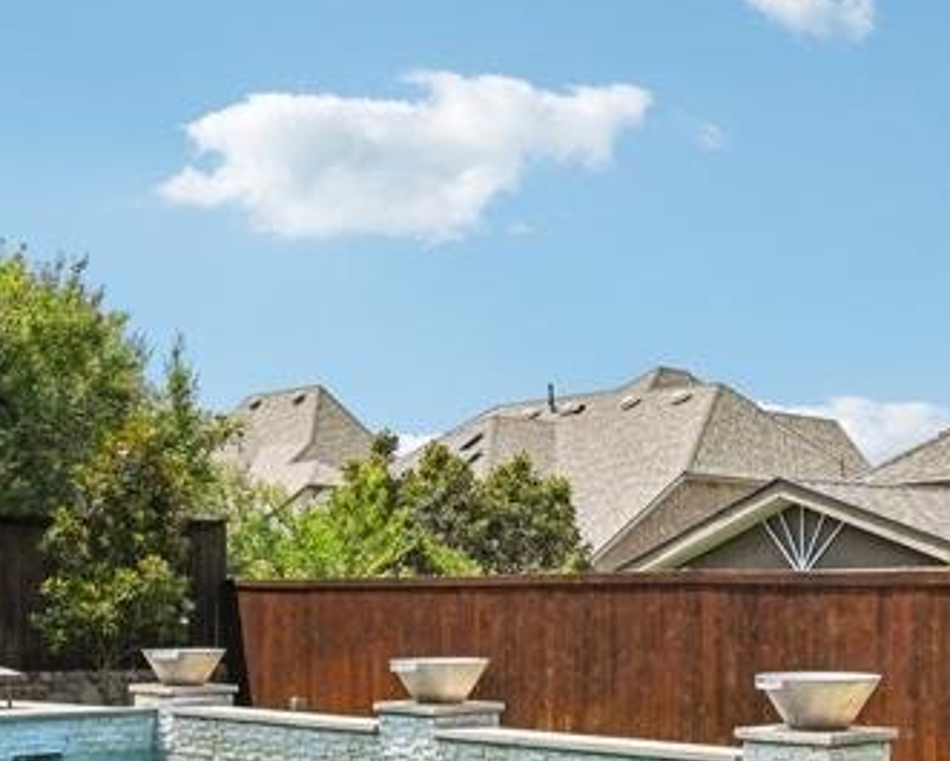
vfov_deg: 25.8
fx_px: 1631
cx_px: 548
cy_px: 594
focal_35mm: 58
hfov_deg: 32.4
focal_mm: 20
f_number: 8
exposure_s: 1/1250
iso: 400
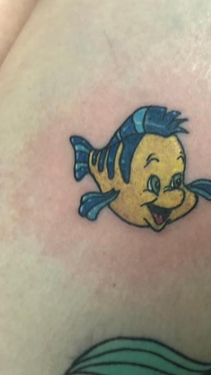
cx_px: 154
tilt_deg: -86.1
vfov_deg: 29.3
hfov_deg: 16.7
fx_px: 716
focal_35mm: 72
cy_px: 164
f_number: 2.8
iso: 200
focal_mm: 6.6
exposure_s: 1/30
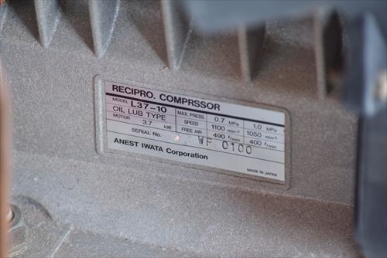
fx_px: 3388
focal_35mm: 315
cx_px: 194
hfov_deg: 6.5
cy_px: 129
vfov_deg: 4.4
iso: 1250
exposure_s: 1/125
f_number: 6.3
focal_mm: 210
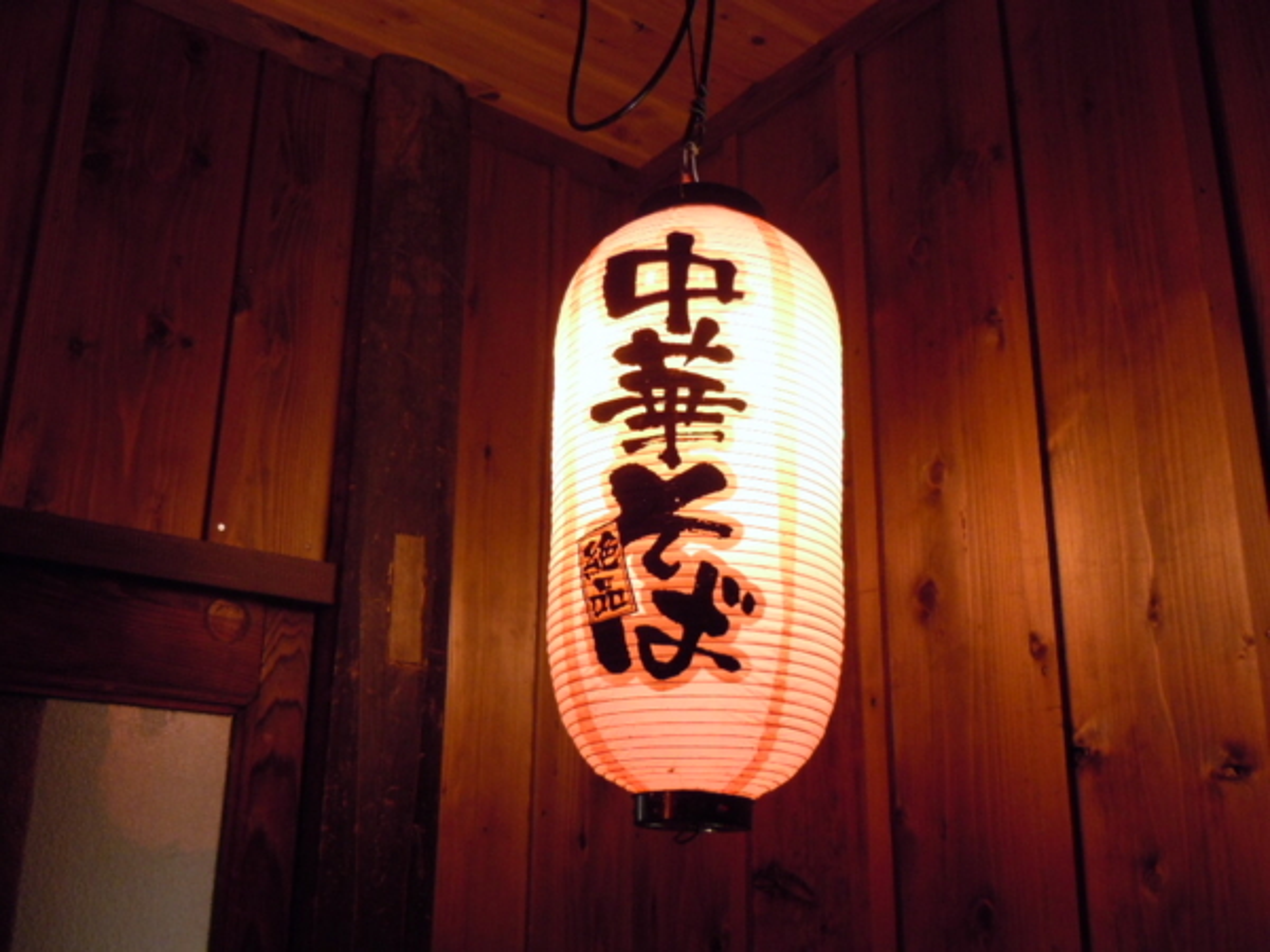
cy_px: 476
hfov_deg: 54.0
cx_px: 635
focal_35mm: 34
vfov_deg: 41.8
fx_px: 1247
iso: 400
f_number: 3.6
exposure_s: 1/15
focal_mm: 6.2
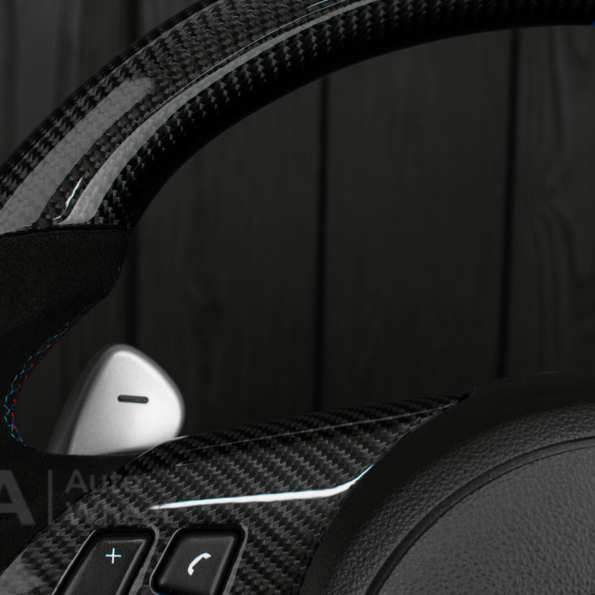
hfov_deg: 25.4
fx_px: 1315
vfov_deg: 25.5
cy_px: 299
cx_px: 241
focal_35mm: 68
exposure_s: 1/125
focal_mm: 35
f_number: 6.3
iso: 500
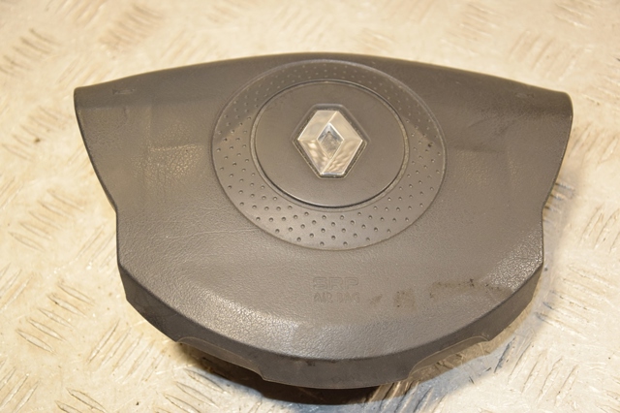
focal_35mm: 75
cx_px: 310
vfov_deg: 18.2
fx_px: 1291
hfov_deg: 27.0
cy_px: 206
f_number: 5
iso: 800
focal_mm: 50
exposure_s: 1/160
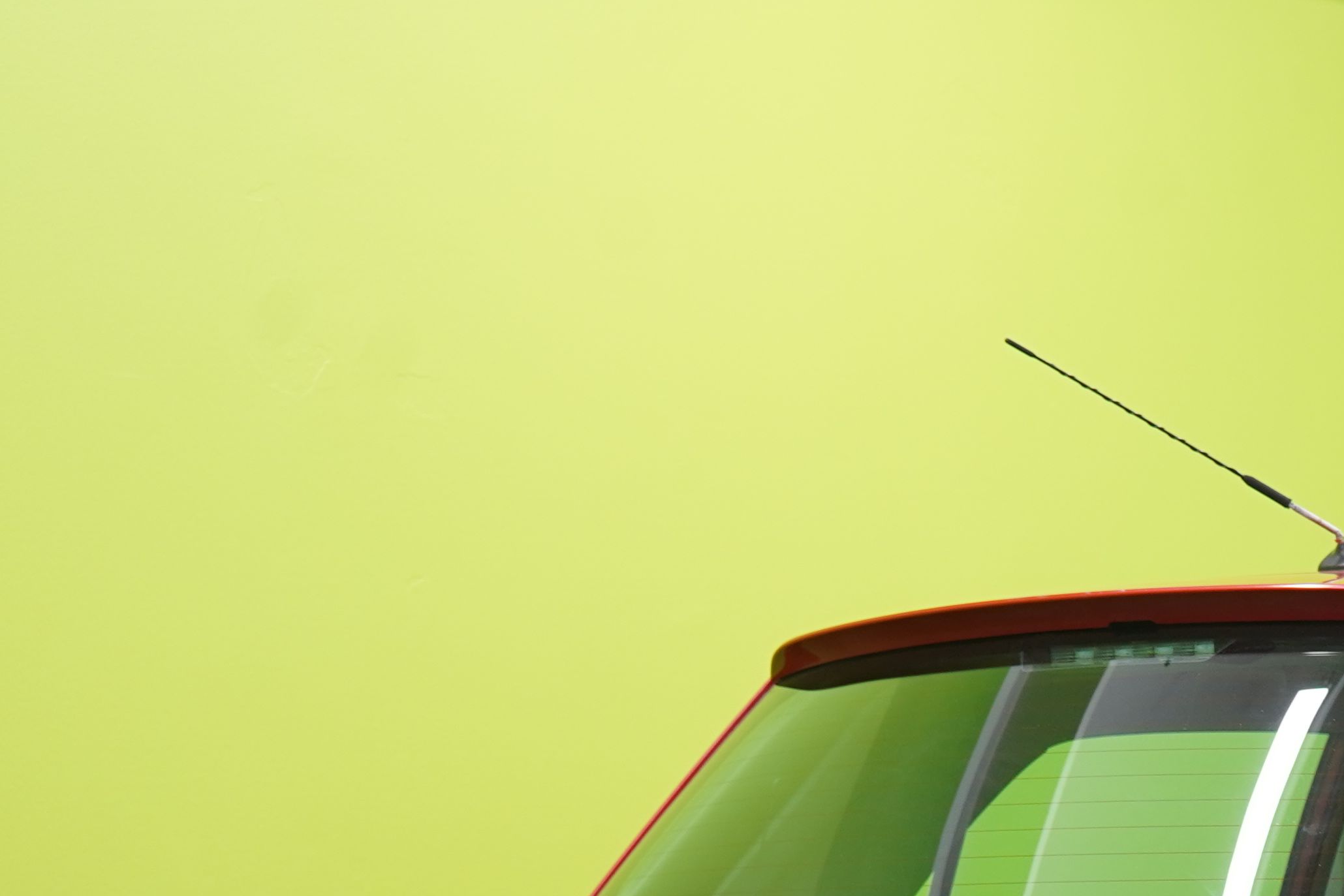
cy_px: 1137
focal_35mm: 169
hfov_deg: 11.8
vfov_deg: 8.0
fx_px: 6309
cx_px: 1717
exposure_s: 1/25
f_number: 5
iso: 400
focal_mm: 58
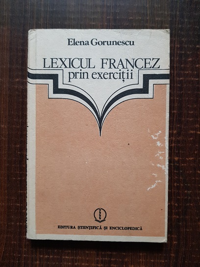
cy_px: 134
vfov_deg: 67.3
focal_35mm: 26
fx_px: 200
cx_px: 100
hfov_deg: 53.1
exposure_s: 1/33
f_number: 1.7
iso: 160
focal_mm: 4.3
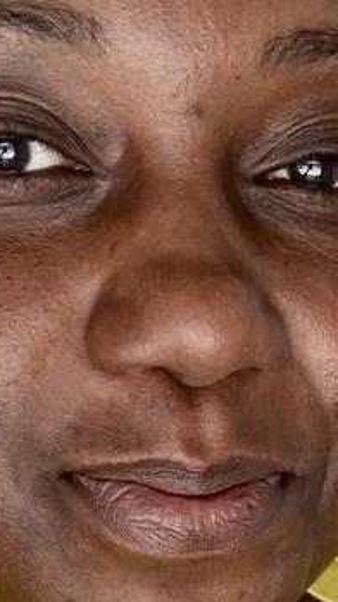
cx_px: 366
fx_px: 1914
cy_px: 800
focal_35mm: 120
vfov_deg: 16.8
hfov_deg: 10.0
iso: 64
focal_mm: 2.69
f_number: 1.9
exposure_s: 1/121
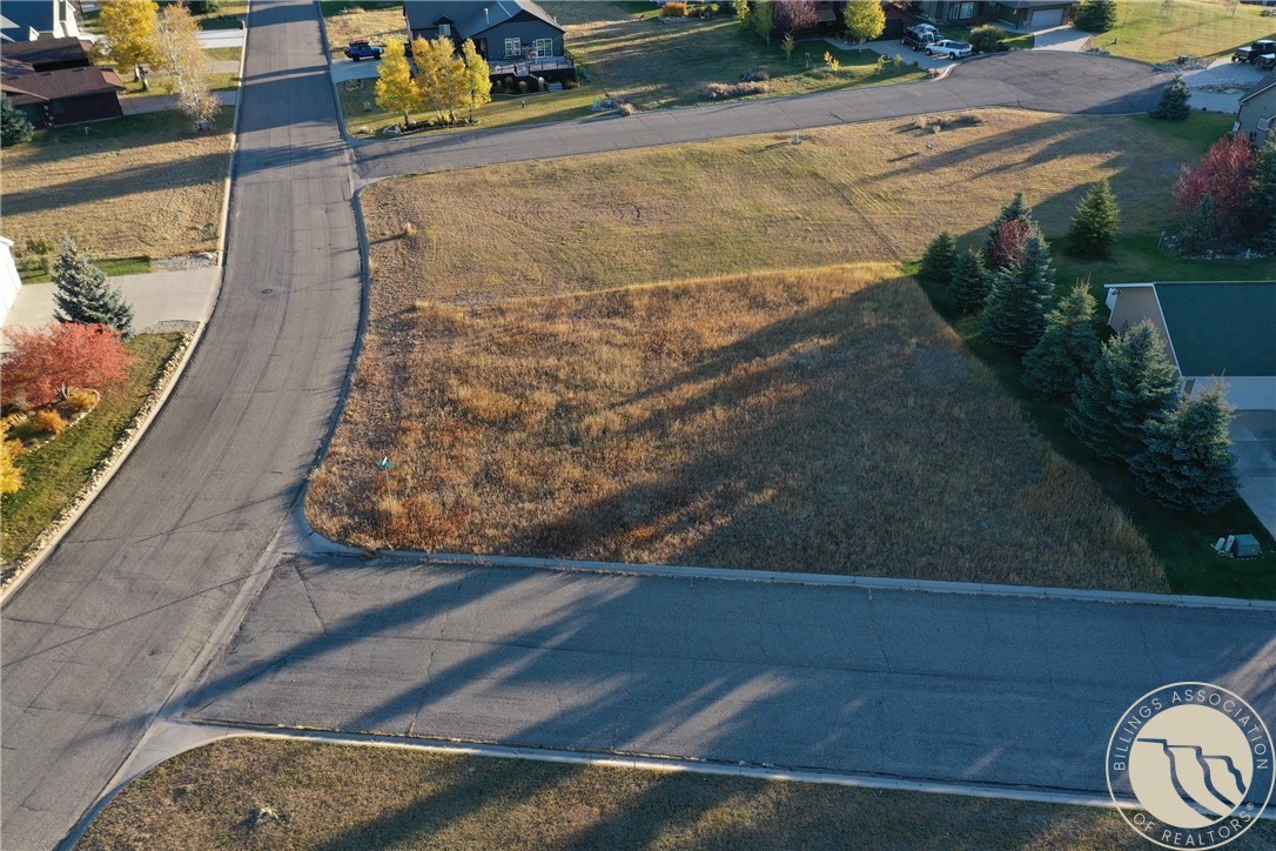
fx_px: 992
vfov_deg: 46.4
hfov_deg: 65.5
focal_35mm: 28
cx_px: 638
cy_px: 426
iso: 100
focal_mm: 10.26
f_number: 4.5
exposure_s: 1/160
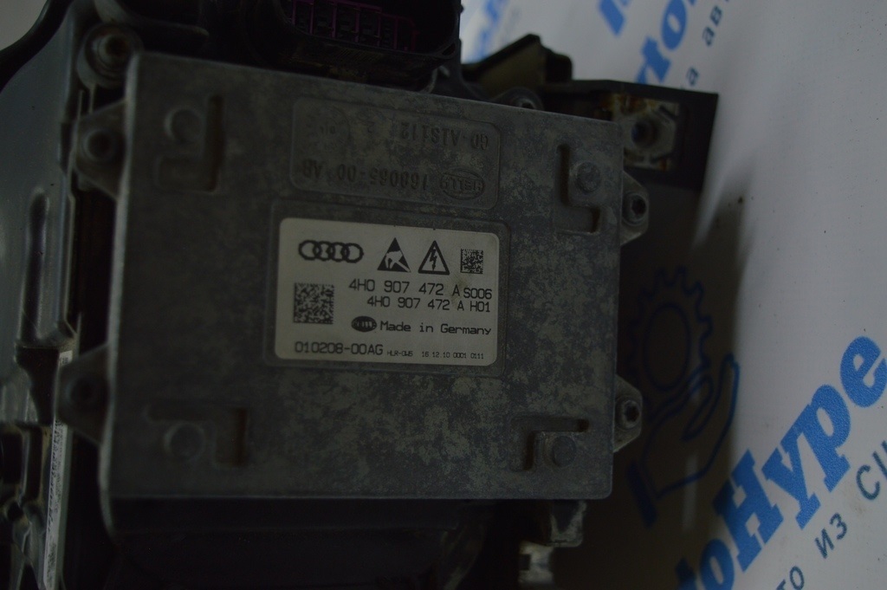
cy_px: 295
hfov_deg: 42.4
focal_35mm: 46
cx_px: 444
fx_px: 1145
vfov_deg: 28.9
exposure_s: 1/200
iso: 400
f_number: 4.2
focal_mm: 31
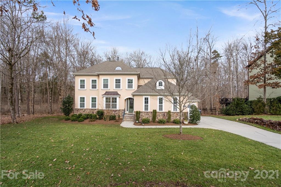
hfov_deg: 96.8
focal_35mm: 16
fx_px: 125
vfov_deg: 73.7
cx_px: 140
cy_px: 94
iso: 100
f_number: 8
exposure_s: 1/125
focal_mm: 16
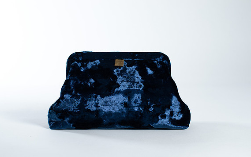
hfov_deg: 38.9
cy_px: 85
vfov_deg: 24.8
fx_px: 356
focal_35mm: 52
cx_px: 124
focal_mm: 50
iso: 200
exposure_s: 1/200
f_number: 7.1
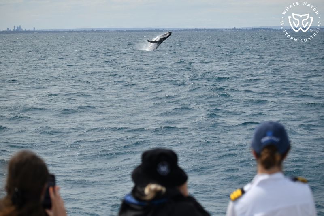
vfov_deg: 15.2
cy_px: 108
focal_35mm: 90
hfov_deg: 22.6
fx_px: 810
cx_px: 162
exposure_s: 1/8000
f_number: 5
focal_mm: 90
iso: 640
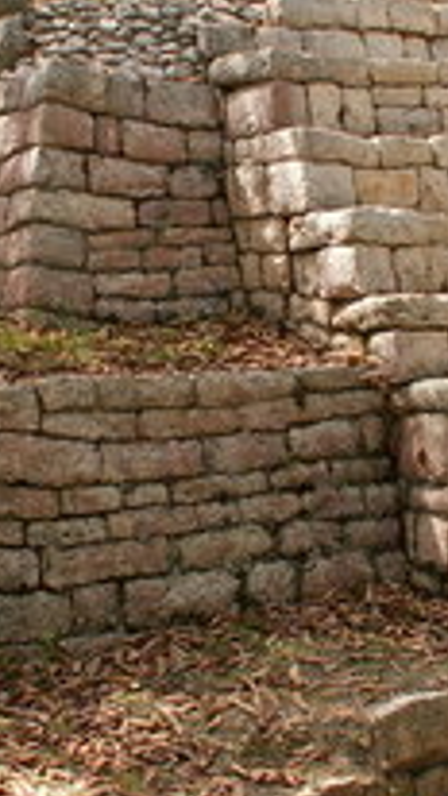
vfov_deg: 29.3
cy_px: 336
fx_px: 1519
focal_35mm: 72
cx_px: 238
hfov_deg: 16.8
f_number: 4
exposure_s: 1/100
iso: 50
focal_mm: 5.86
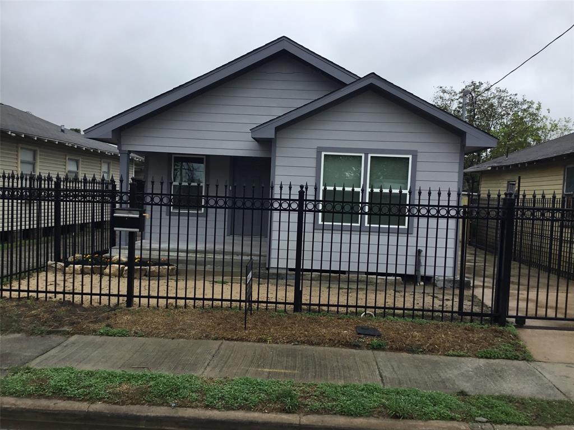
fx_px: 514
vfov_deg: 45.4
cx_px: 287
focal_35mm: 31
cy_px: 215
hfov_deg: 58.4
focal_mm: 3.3
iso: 25
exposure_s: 1/413
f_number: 2.4
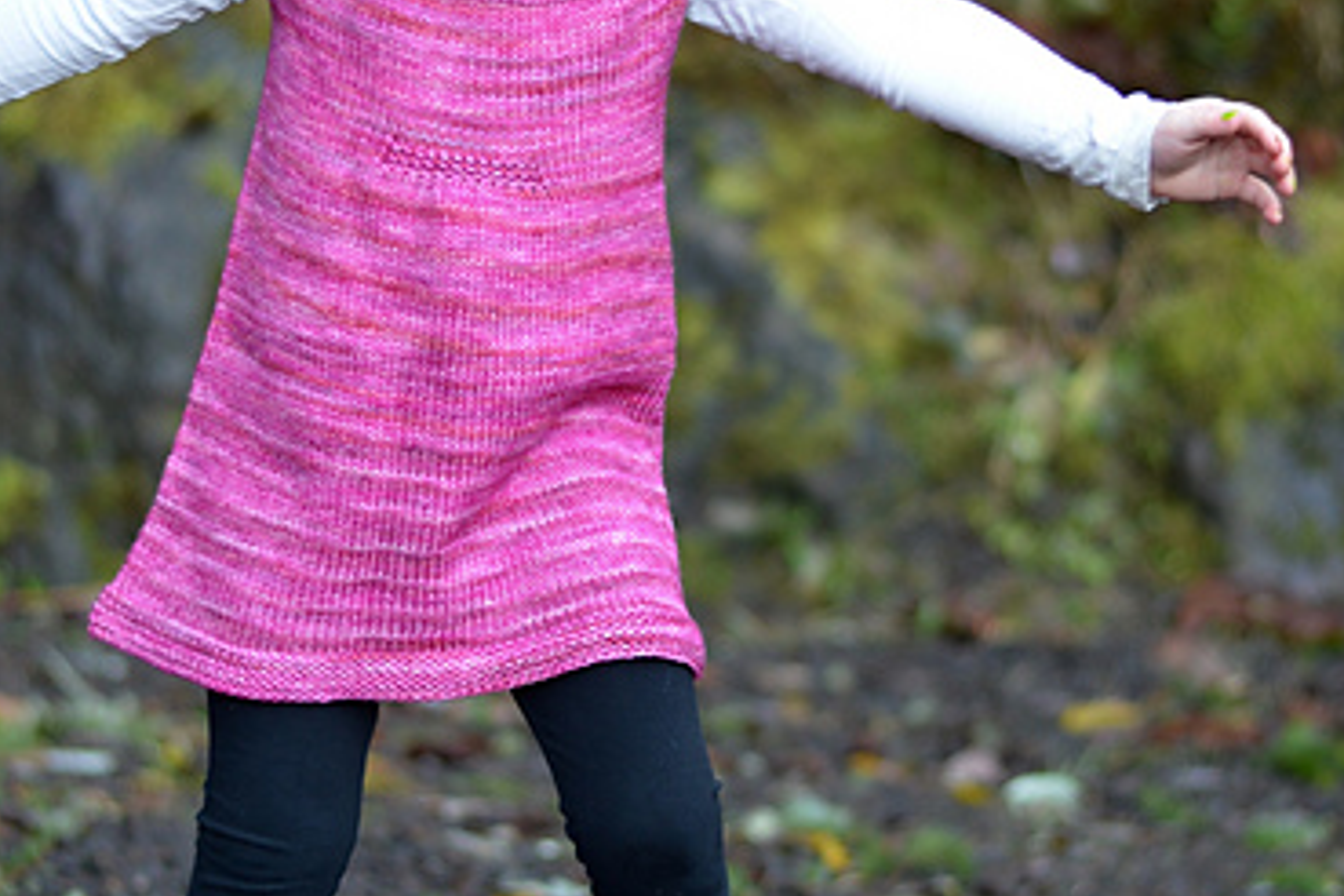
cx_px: 637
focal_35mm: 130
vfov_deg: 10.5
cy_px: 331
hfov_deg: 15.8
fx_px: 4853
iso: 500
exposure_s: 1/400
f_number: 1.8
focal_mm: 50
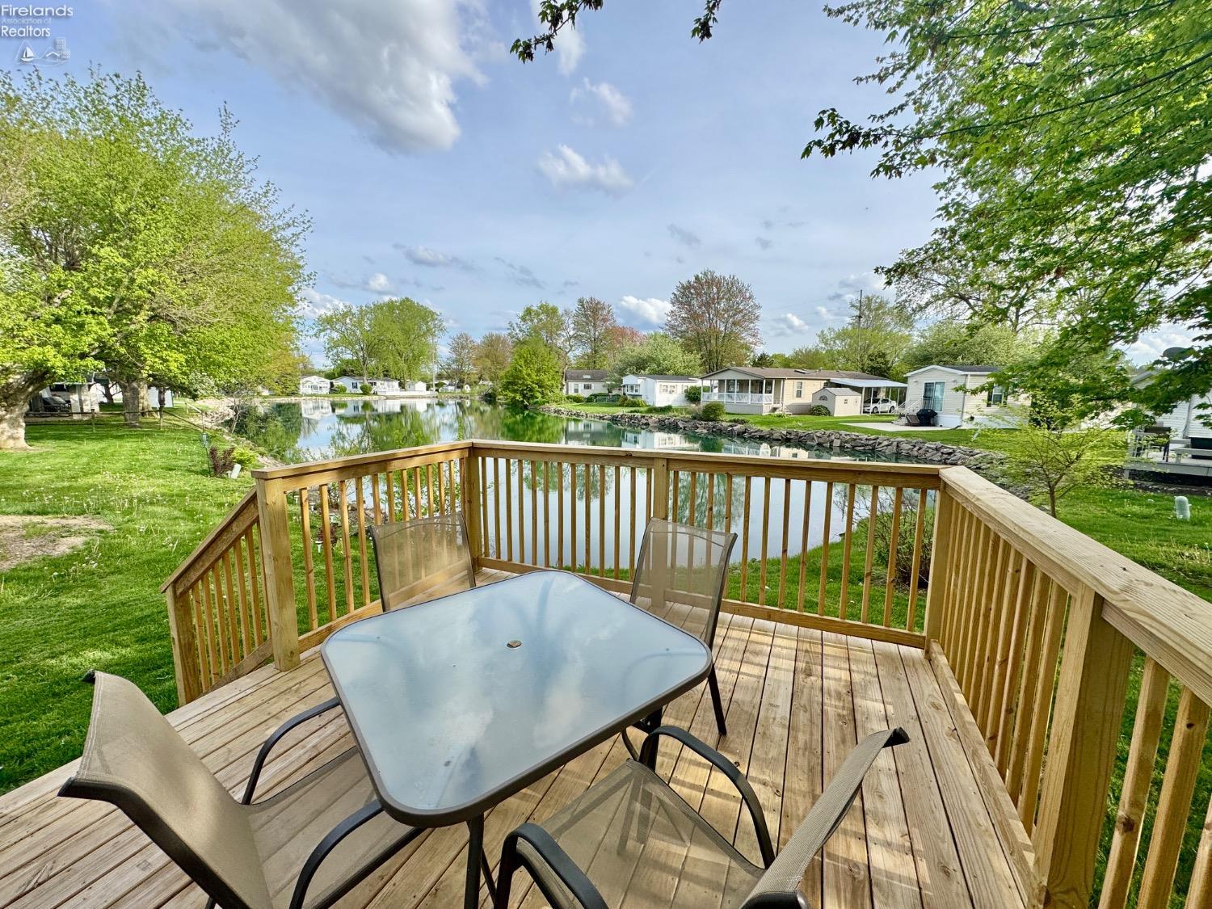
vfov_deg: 85.7
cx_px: 606
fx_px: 490
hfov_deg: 102.1
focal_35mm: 14
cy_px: 454
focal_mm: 2.22
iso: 40
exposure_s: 1/1178
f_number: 2.2
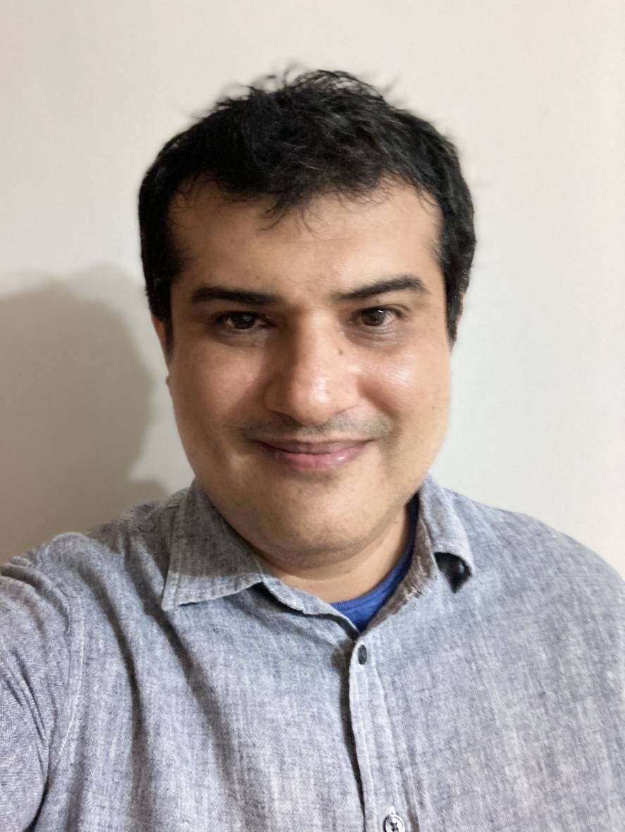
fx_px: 770
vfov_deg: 56.8
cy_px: 416
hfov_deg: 44.2
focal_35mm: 32
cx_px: 312
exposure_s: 1/15
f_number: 2.2
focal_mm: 2.87
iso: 500
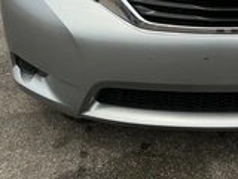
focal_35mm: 70
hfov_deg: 26.8
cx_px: 216
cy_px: -15
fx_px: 481
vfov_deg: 20.1
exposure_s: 1/2141
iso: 25
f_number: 1.8
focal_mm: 3
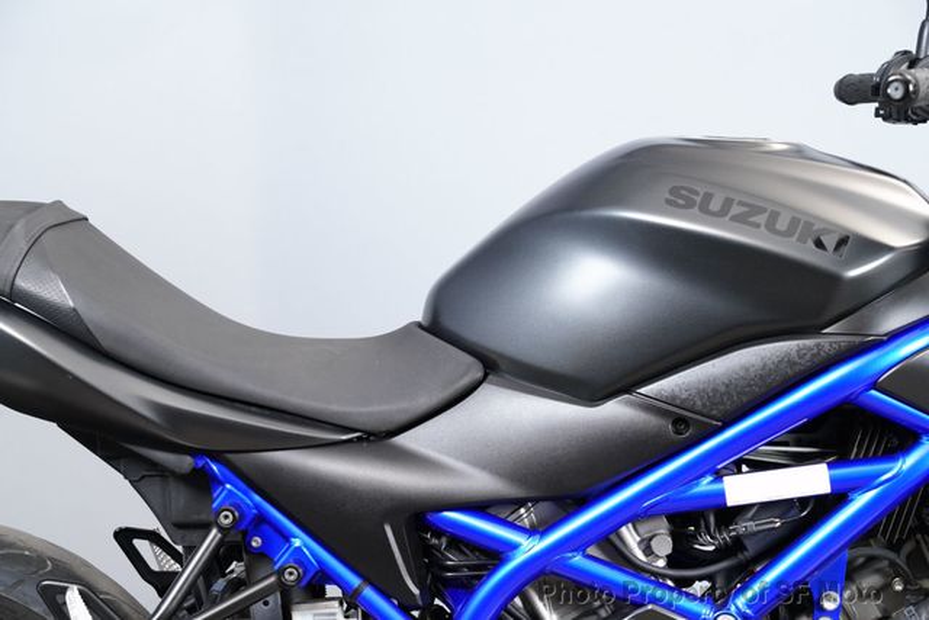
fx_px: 2710
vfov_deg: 13.0
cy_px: 310
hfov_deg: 19.5
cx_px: 464
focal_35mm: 105
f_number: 7.1
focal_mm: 105
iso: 5000
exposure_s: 1/80
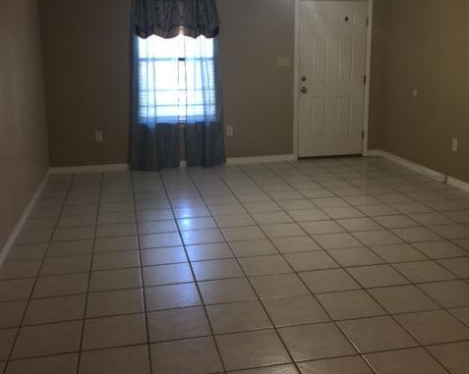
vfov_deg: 39.0
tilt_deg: -7.6
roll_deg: +1.2
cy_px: 151
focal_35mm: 38
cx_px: 235
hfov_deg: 48.0
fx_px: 527
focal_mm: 4.15
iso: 50
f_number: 2.2
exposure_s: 1/30
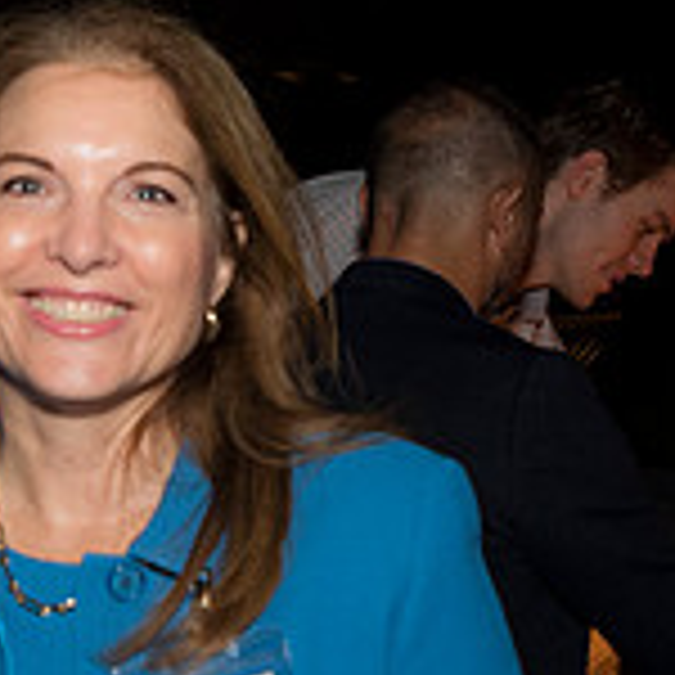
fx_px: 2316
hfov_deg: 15.7
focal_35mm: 105
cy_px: 403
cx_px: -234
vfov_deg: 16.6
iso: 800
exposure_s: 1/125
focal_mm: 32
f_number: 5
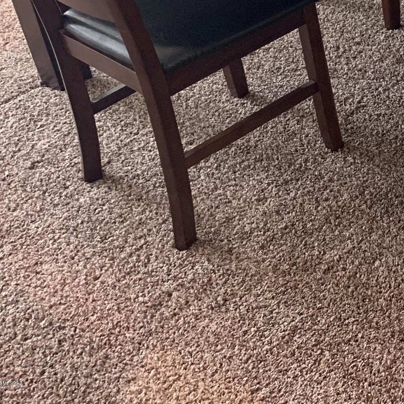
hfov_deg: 21.0
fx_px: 924
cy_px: -49
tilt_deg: -24.5
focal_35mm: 70
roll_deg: +1.1
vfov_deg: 23.1
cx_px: 599
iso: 320
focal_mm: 4.25
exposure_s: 1/40
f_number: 1.8
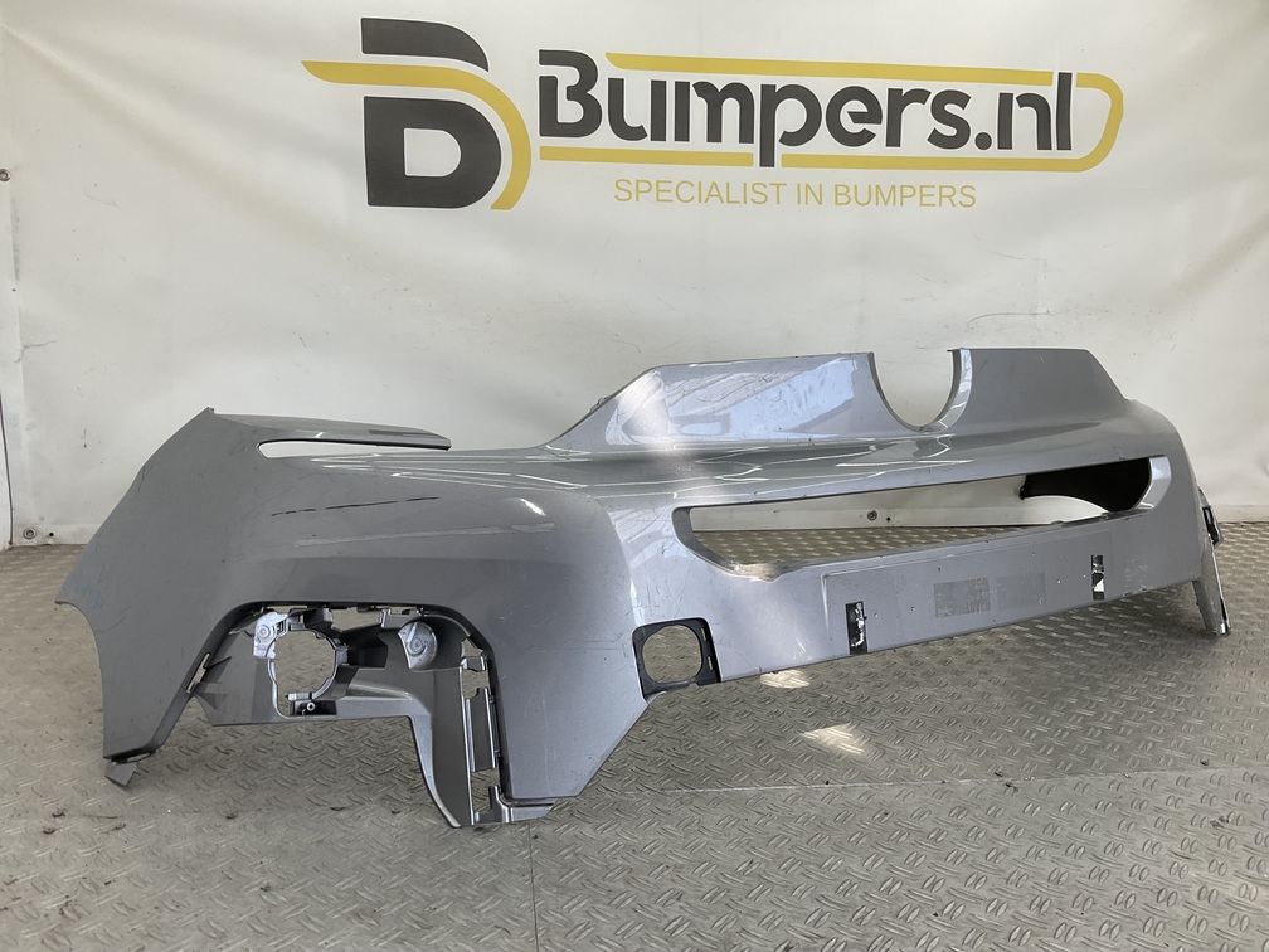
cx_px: 634
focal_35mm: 29
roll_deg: -1.0
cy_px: 476
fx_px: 1063
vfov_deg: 48.2
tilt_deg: -12.0
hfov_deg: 61.7
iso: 16
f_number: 1.8
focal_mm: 3
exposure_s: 1/154
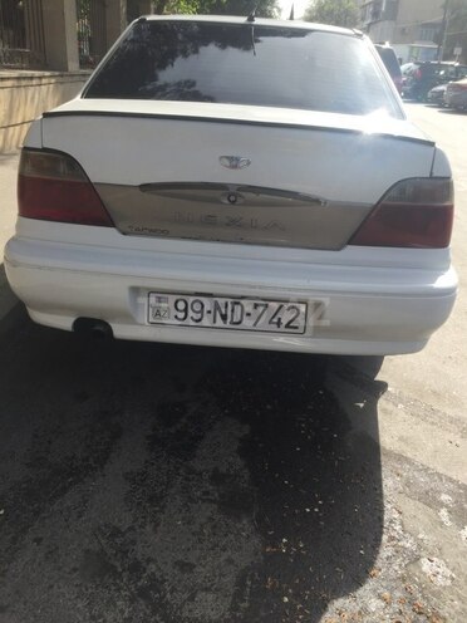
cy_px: 312
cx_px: 234
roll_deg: -4.2
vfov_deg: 61.7
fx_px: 522
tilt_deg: -24.1
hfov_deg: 48.2
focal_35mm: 29
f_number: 2.2
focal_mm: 4.15
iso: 32
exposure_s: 1/898
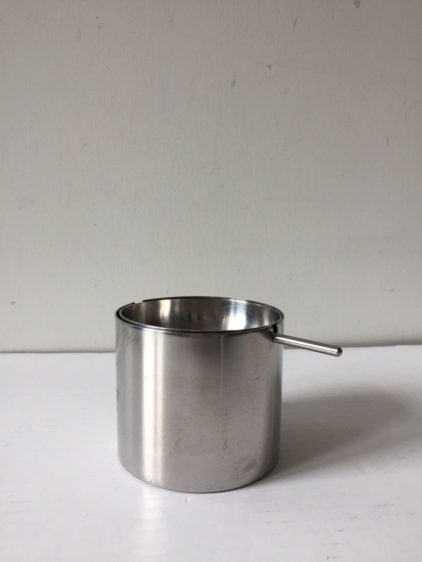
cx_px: 211
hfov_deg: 48.2
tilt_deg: -10.2
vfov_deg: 61.7
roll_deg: -0.1
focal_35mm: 29
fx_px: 471
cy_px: 281
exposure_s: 1/100
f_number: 2.2
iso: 50
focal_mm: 4.15
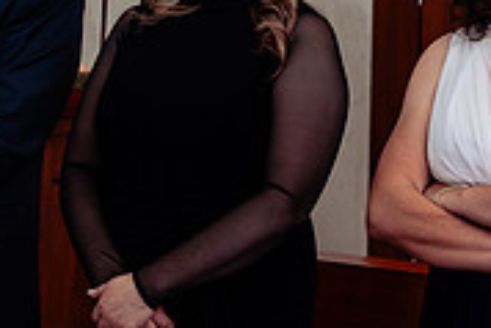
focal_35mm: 156
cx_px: 408
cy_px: 10
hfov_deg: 13.1
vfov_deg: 8.8
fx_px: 2129
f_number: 4
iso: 400
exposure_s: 1/100
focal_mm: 48
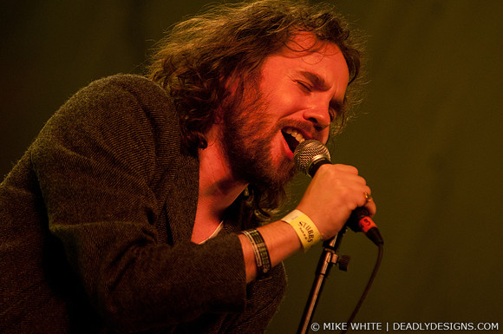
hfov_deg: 6.9
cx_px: 252
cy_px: 167
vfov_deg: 4.6
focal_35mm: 300
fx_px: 4186
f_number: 2.8
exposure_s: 1/125
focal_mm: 200
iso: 1250
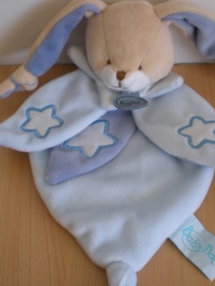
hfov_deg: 28.5
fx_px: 422
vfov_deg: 37.4
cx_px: 128
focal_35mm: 51
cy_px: 166
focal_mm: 6.3
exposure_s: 1/57.8
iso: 89
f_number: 3.1
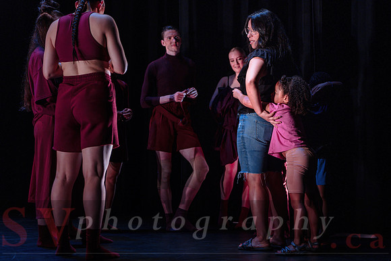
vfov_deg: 19.5
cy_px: 147
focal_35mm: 70
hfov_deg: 28.9
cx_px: 220
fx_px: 758
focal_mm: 62
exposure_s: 1/60
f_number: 2.8
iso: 2000
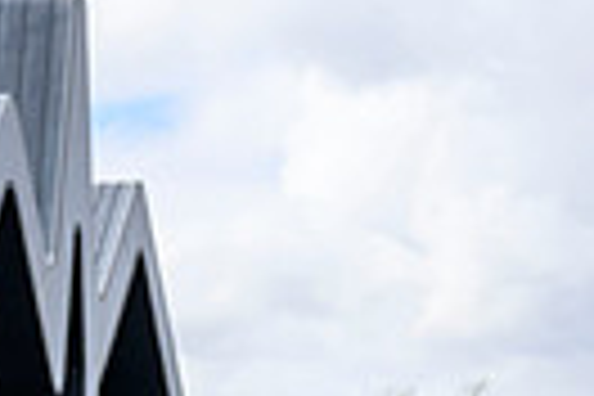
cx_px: -567
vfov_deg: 7.4
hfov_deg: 10.5
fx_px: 2970
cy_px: 740
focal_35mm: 180
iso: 500
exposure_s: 1/2000
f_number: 5
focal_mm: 41
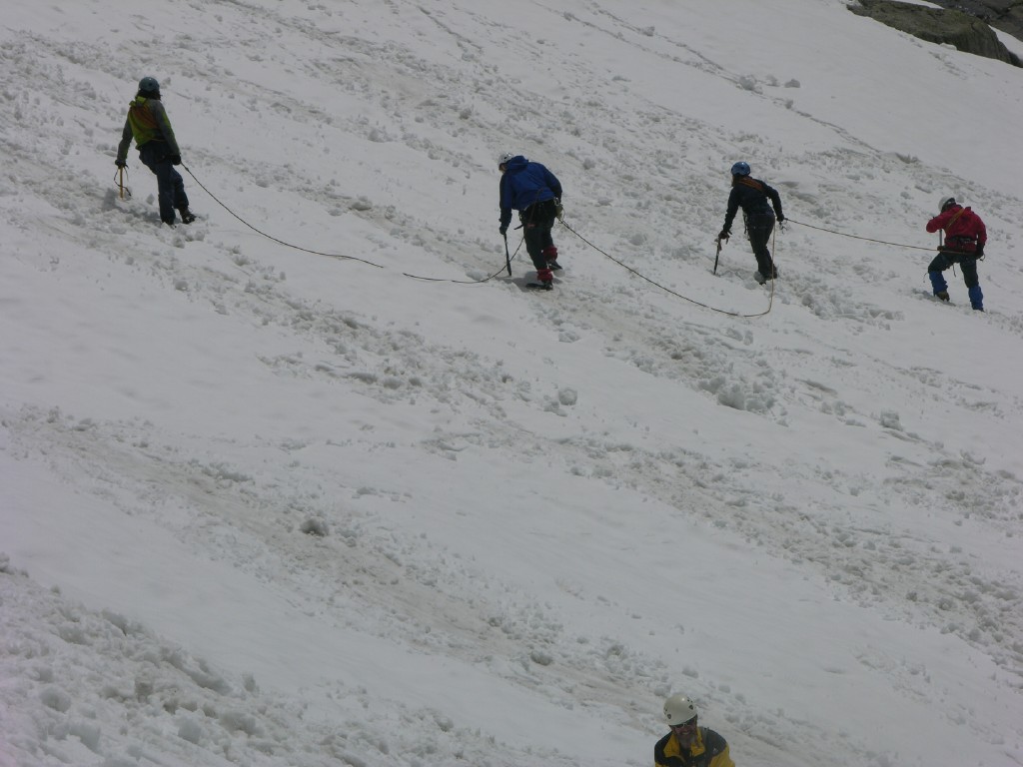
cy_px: 384
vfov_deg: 9.3
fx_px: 4728
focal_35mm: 160
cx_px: 512
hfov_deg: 12.3
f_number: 7.9
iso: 50
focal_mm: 41.1
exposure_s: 1/1058
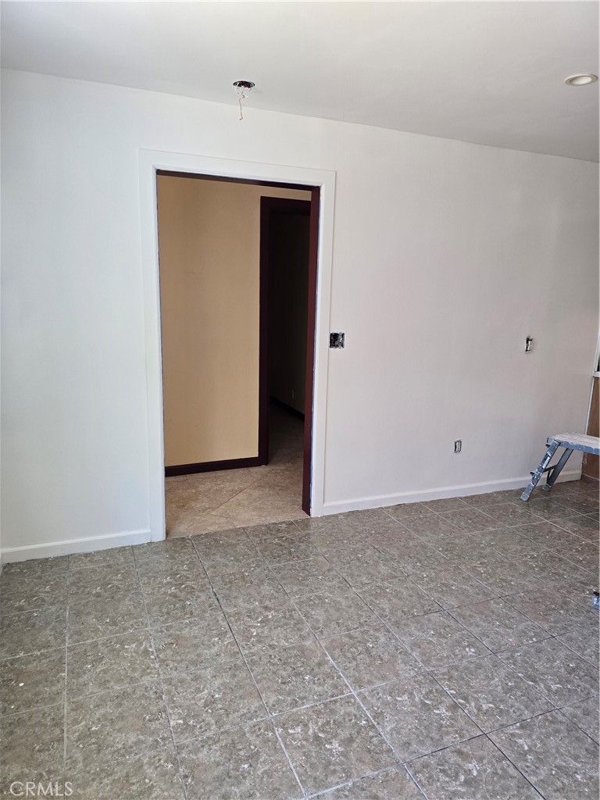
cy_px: 400
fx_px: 532
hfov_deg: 58.9
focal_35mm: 23
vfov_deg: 73.9
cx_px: 300
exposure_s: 1/120
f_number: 1.7
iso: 200
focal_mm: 6.3
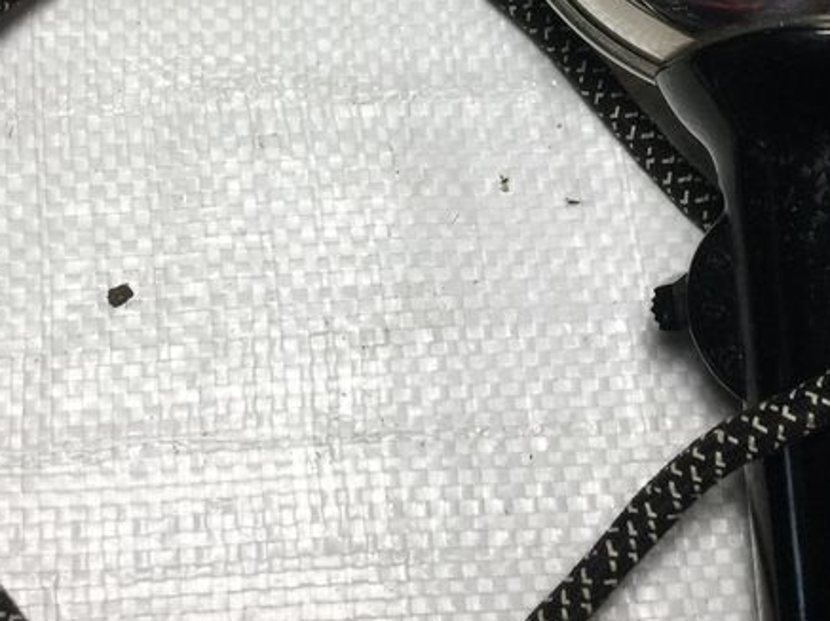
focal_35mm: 71
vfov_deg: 20.0
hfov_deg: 27.3
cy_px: -21
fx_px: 1701
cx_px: 528
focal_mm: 3.3
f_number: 2.4
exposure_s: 1/33
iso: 32
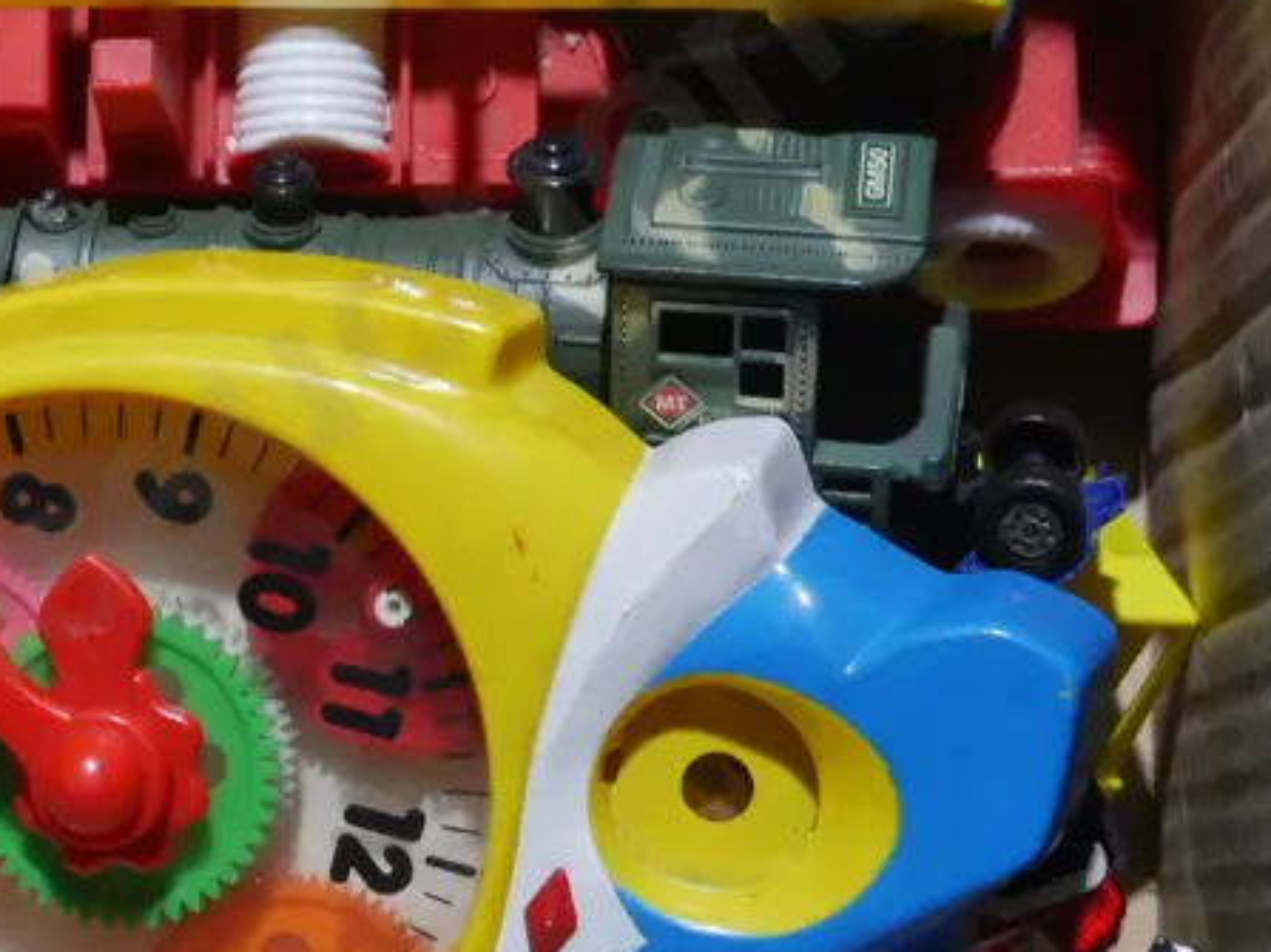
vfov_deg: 11.1
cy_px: 392
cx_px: 301
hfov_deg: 14.8
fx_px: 4882
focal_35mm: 133
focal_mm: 29
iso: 1000
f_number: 5.4
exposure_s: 1/60
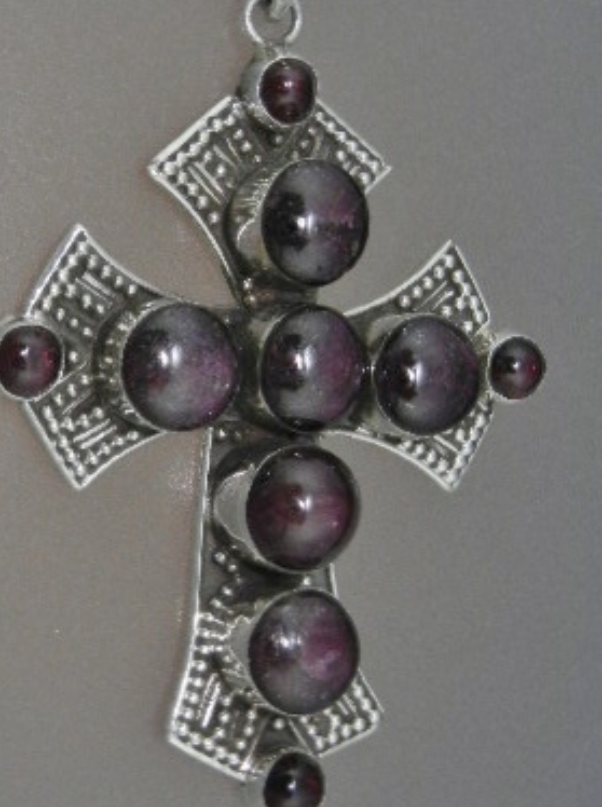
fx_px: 2071
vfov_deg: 22.0
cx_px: 220
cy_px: 332
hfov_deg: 16.5
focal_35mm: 89
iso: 800
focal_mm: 9.3
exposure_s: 1/30
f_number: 7.8
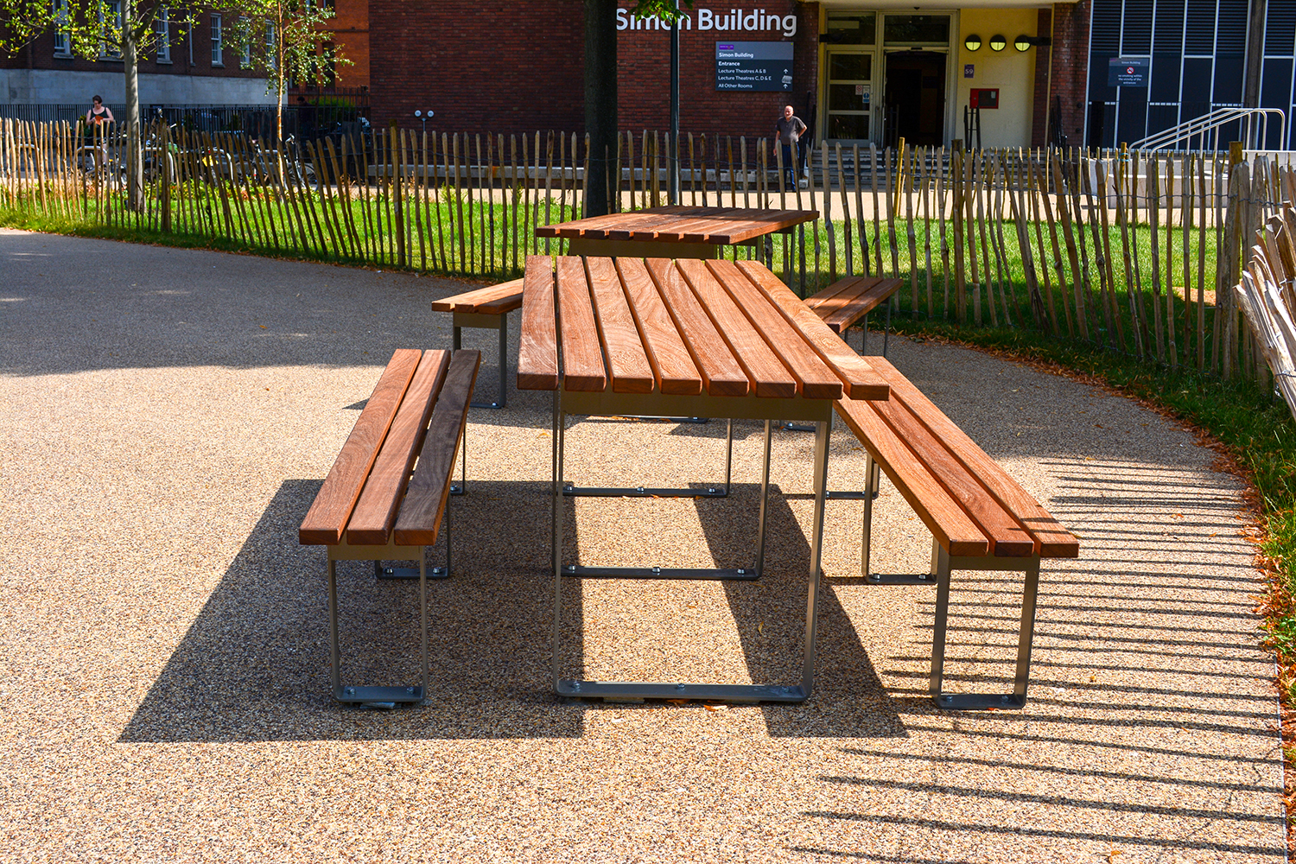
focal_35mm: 48
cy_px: 432
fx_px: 1728
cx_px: 648
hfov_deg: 41.1
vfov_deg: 28.1
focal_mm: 32
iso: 200
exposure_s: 1/250
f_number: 10
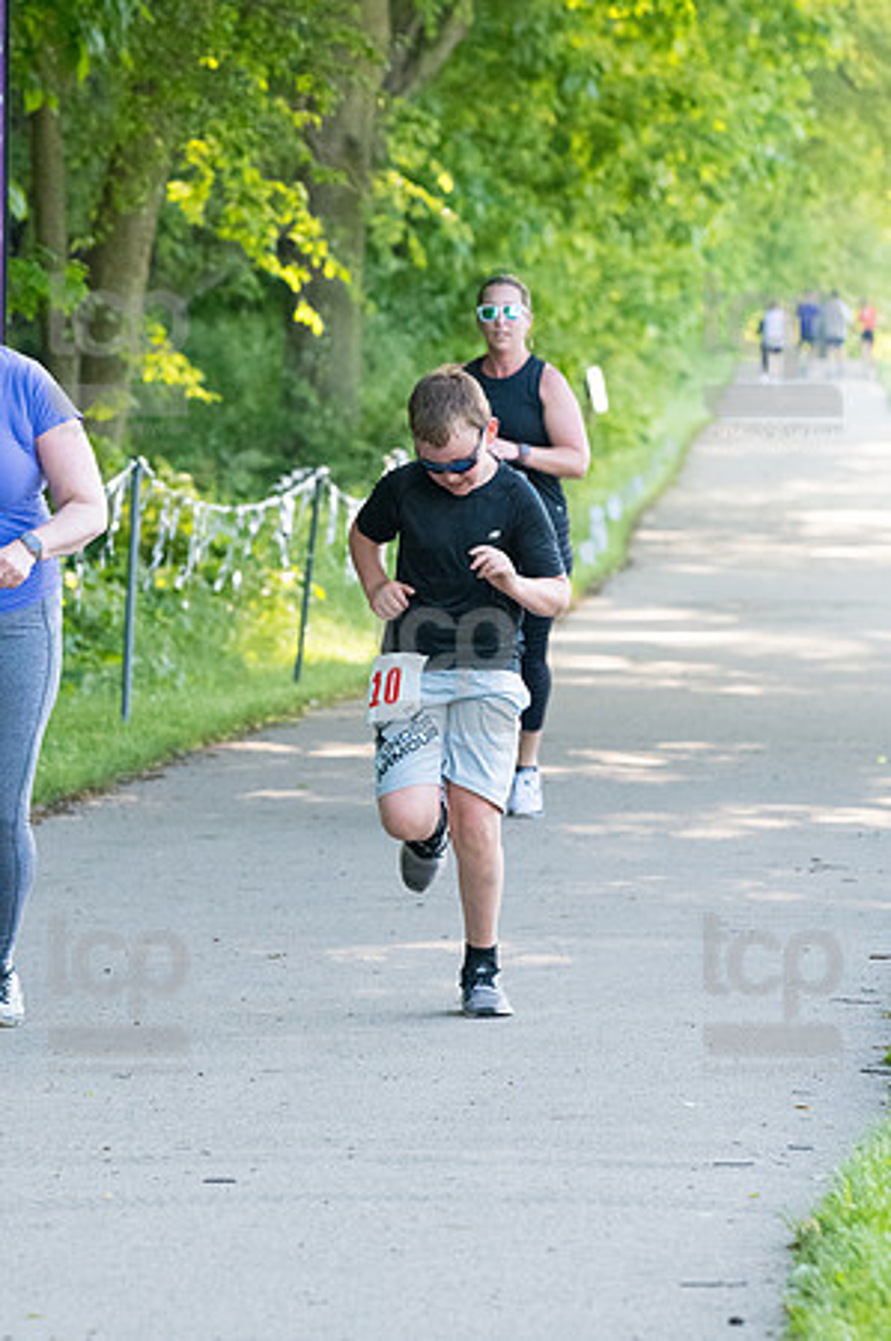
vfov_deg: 9.2
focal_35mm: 225
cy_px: 670
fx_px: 8372
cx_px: 446
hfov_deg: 6.1
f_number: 5.6
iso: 4000
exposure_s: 1/1600
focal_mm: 150
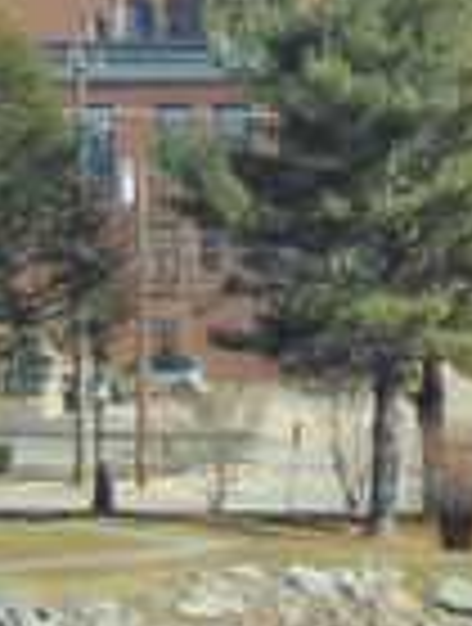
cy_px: -108
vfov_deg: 4.2
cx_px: 476
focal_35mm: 465
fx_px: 8415
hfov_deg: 3.2
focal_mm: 19.4
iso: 80
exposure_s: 1/640
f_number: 3.9
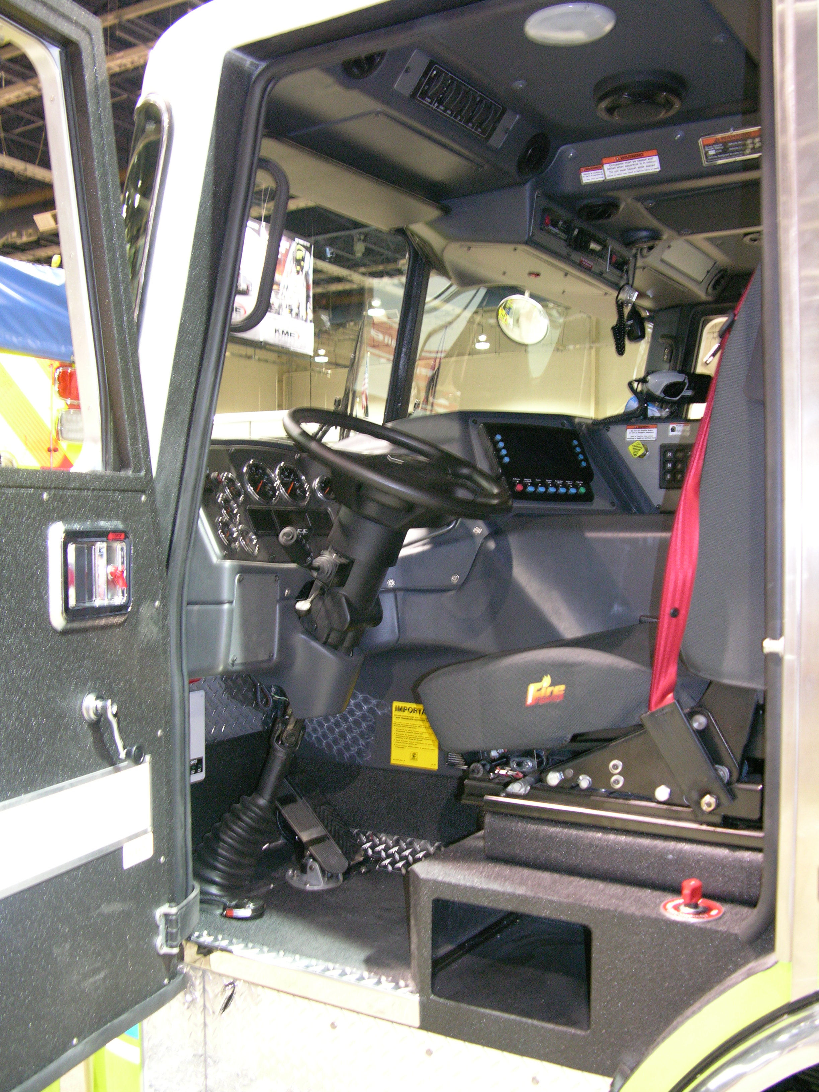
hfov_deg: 40.7
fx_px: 1104
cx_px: 410
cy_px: 546
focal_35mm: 35
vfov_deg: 52.6
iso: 200
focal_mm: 8.9
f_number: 2.8
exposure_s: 1/3.7
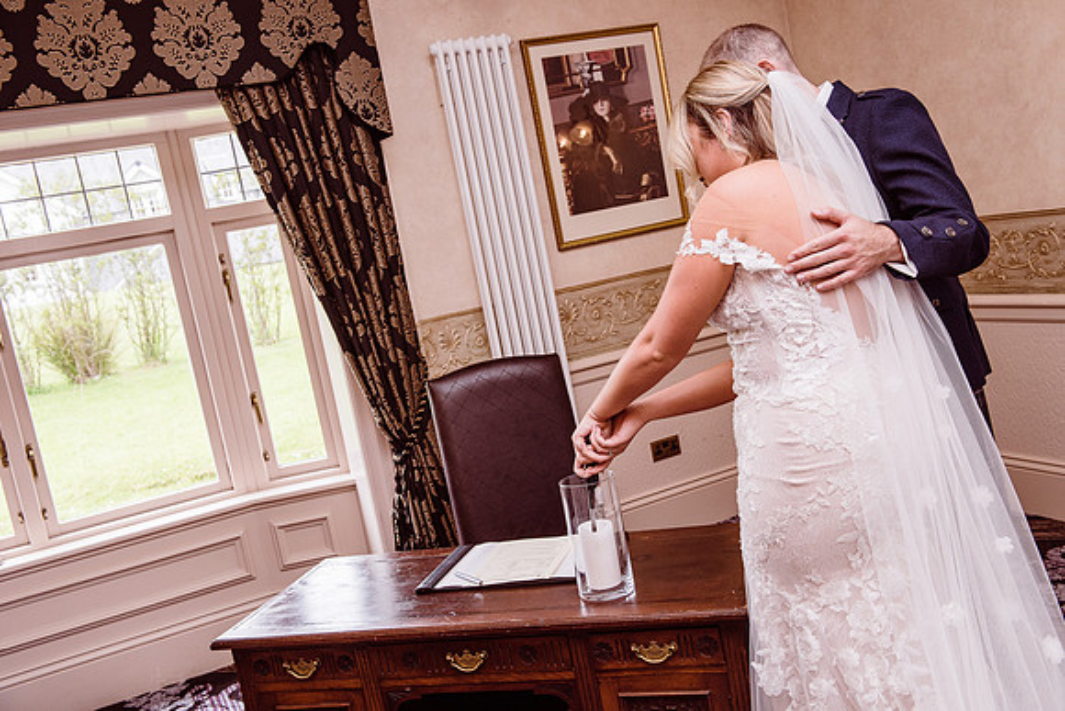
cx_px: 532
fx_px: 1065
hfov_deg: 53.1
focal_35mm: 36
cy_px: 356
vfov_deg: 36.9
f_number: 5.6
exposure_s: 1/100
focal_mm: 36
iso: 400
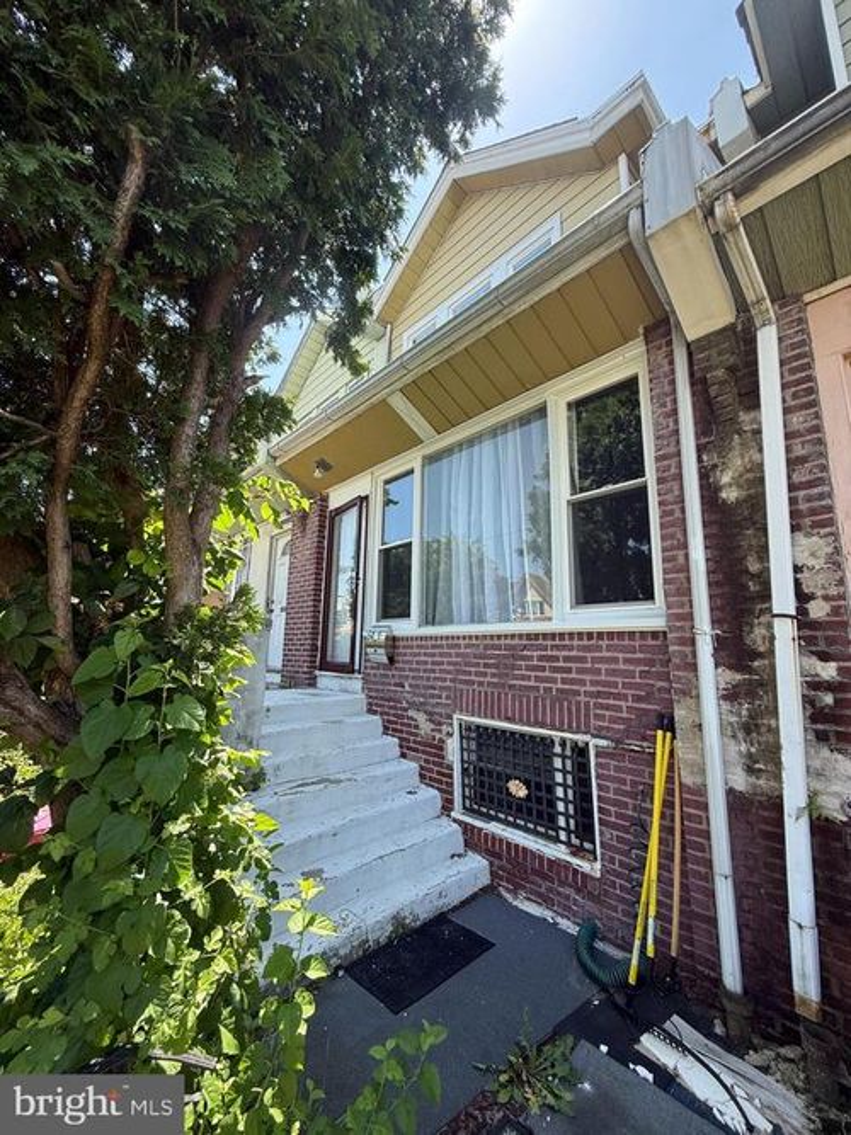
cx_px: 426
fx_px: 459
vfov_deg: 102.1
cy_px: 568
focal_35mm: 14
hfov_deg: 85.7
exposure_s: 1/368
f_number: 2.2
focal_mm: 2.22
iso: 50
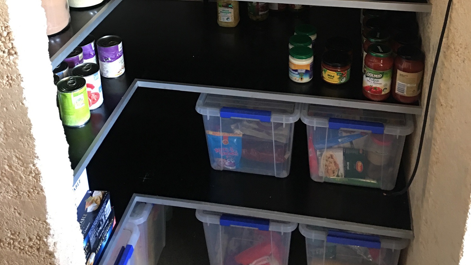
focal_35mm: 43
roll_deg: +2.4
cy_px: -5
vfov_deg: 26.1
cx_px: 236
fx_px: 537
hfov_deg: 47.4
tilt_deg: -22.5
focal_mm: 4.15
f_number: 2.2
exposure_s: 1/8
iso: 100
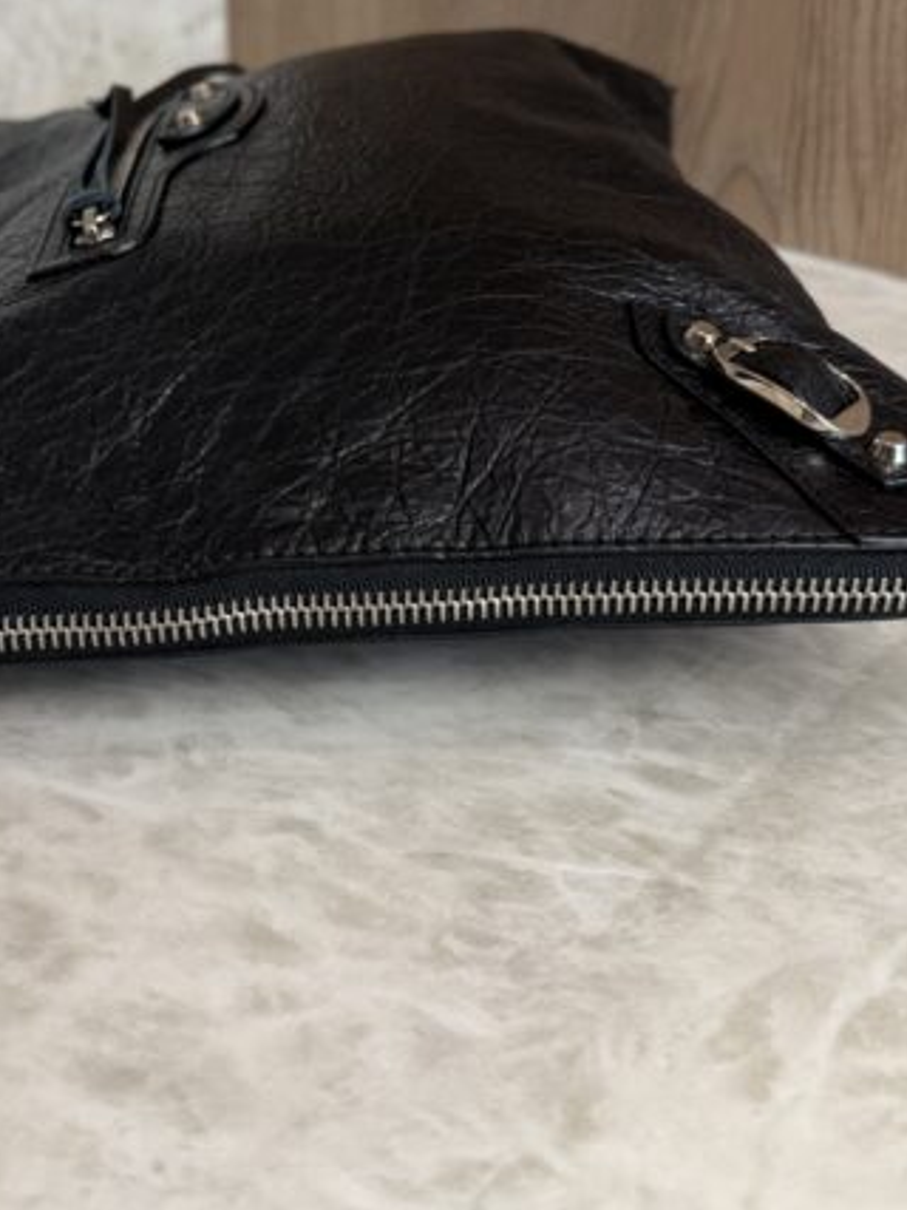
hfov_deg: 31.8
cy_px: 442
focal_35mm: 45
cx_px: 283
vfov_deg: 41.7
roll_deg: +1.2
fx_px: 1573
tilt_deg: -23.5
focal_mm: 6.76
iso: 80
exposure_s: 1/120
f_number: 1.78
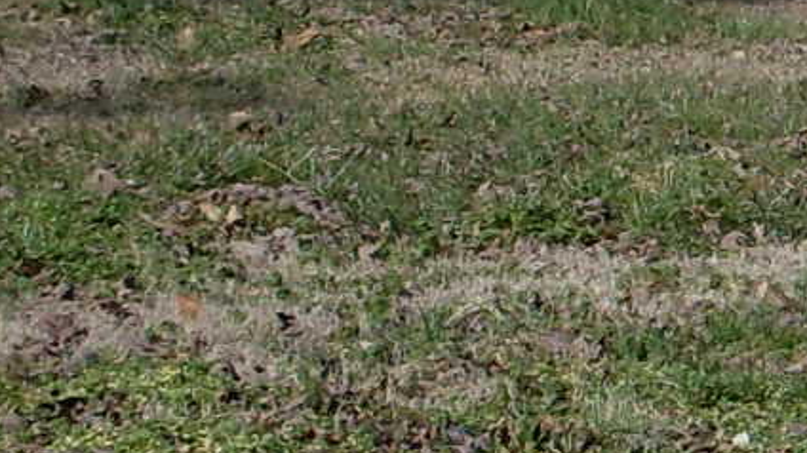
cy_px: 99
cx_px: 1789
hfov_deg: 9.8
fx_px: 4278
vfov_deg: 6.1
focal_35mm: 200
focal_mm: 6.3
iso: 80
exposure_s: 1/250
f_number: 8.4
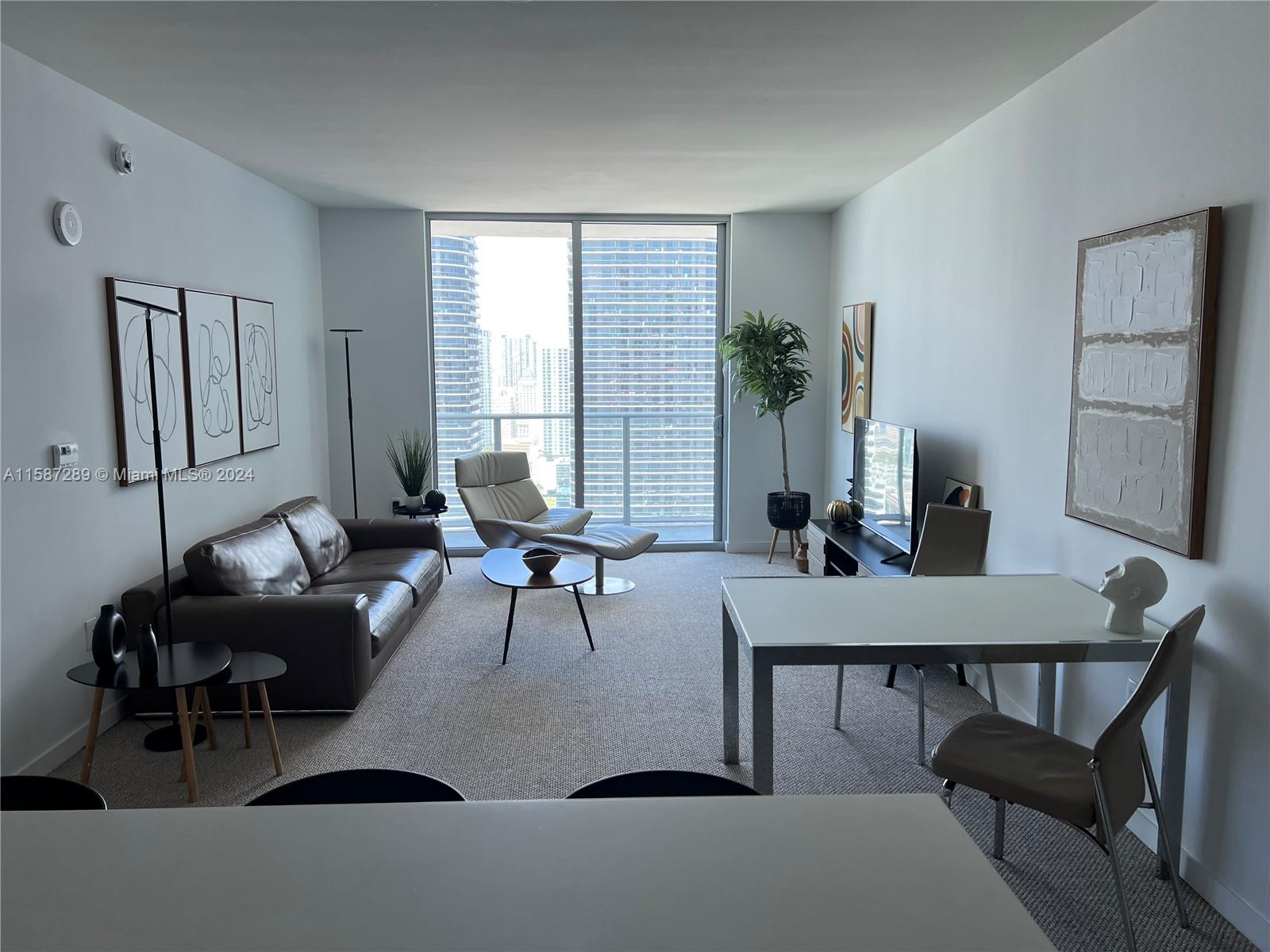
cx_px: 635
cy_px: 476
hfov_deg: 67.3
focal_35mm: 26
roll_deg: +0.6
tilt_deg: -7.2
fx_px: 954
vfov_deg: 53.1
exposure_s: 1/151
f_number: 1.5
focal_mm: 5.7
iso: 32
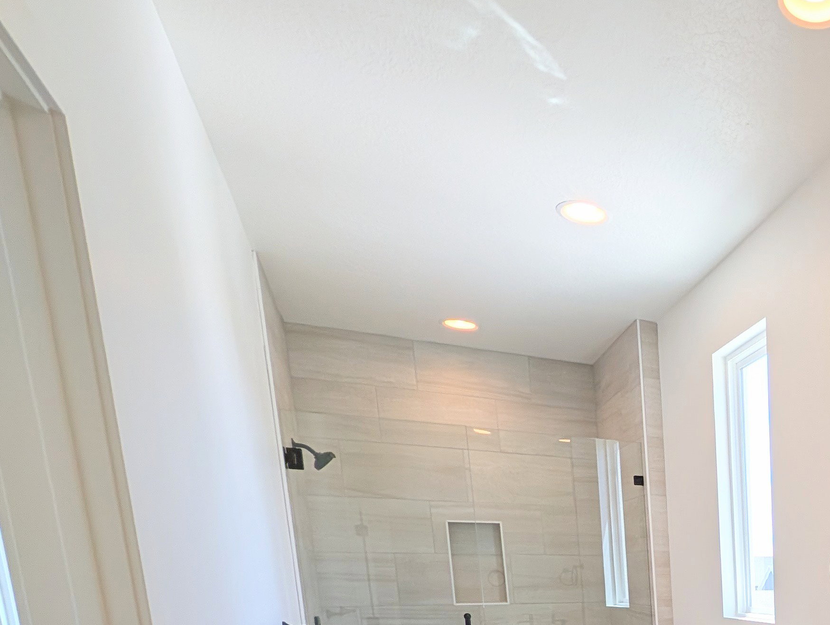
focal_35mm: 28
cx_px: 877
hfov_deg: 48.5
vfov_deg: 39.4
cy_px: 709
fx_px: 672
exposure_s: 1/415
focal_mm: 2.02
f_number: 1.7
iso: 49
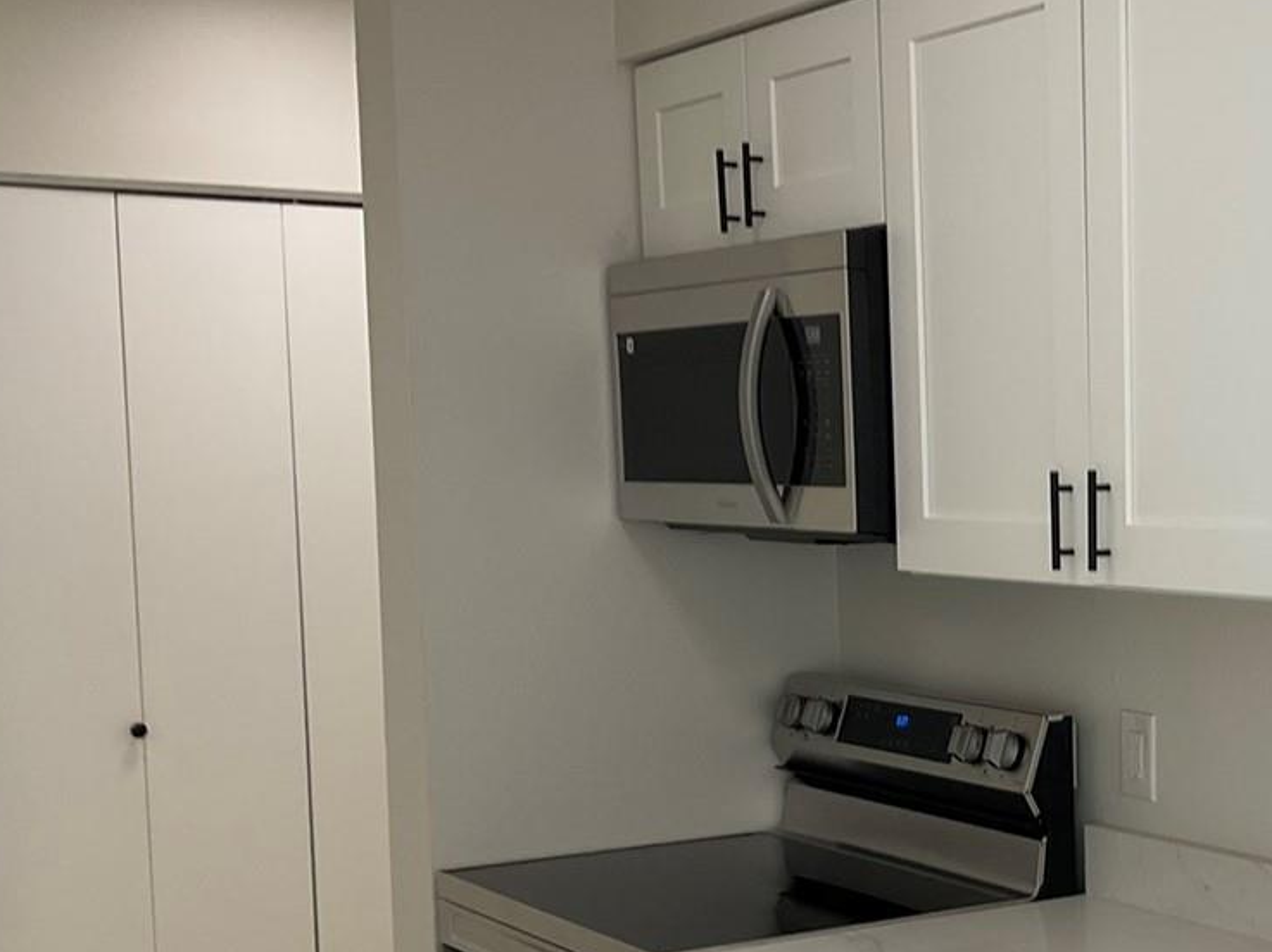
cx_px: 1246
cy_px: 695
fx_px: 2314
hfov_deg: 28.9
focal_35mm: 63
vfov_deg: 23.1
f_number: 1.8
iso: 20
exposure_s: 1/120
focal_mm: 3
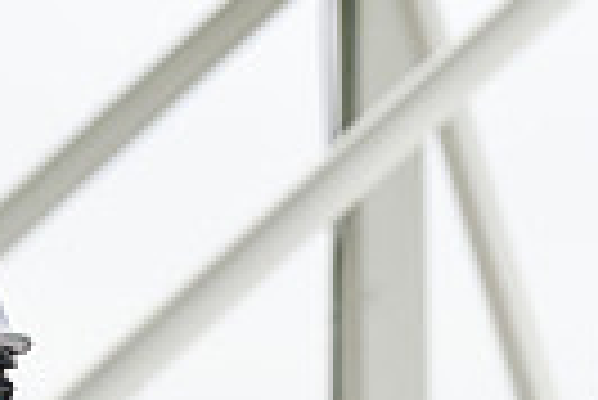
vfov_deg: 2.0
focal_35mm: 696
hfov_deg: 3.0
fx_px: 11574
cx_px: 18
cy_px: 834
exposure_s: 1/2000
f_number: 4.5
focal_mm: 160
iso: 640
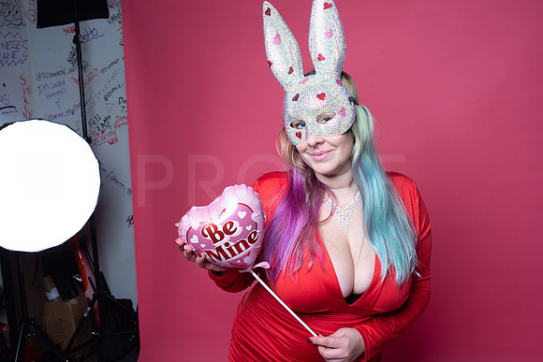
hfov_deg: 54.4
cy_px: 181
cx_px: 272
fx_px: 528
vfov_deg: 37.9
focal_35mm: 35
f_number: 8
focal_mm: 35
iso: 100
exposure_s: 1/160
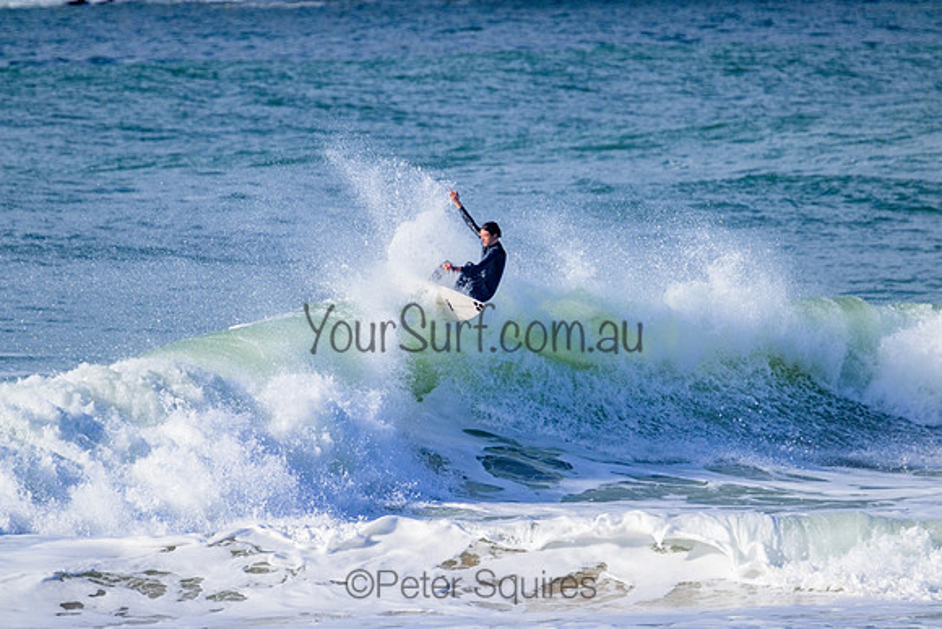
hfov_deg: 2.6
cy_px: 314
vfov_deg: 1.7
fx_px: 20937
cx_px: 471
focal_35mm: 800
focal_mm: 800
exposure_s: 1/2000
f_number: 11
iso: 1250
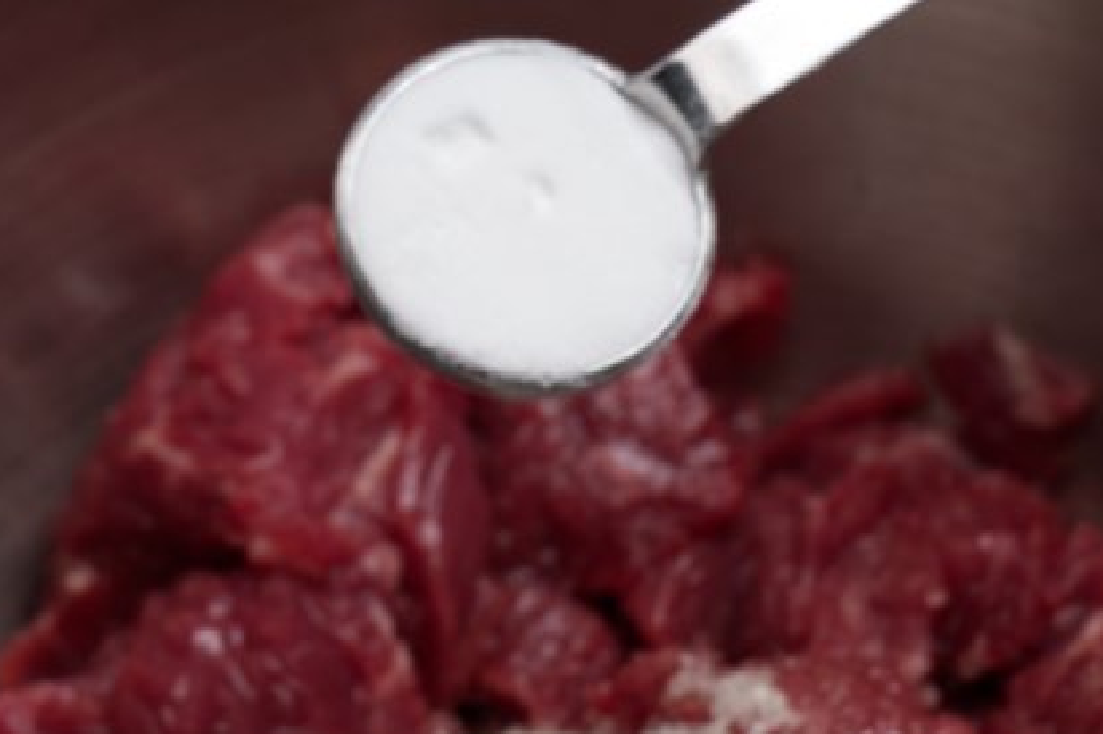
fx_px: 6245
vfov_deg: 6.7
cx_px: 651
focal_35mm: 204
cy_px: 382
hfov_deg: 10.1
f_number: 10
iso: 100
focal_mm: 70
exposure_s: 1/60
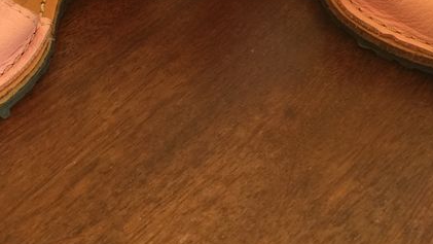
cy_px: -40
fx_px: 861
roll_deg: -2.7
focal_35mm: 75
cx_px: 185
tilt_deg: -38.3
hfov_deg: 28.2
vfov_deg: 15.6
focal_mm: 4.15
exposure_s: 1/33
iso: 64
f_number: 2.2
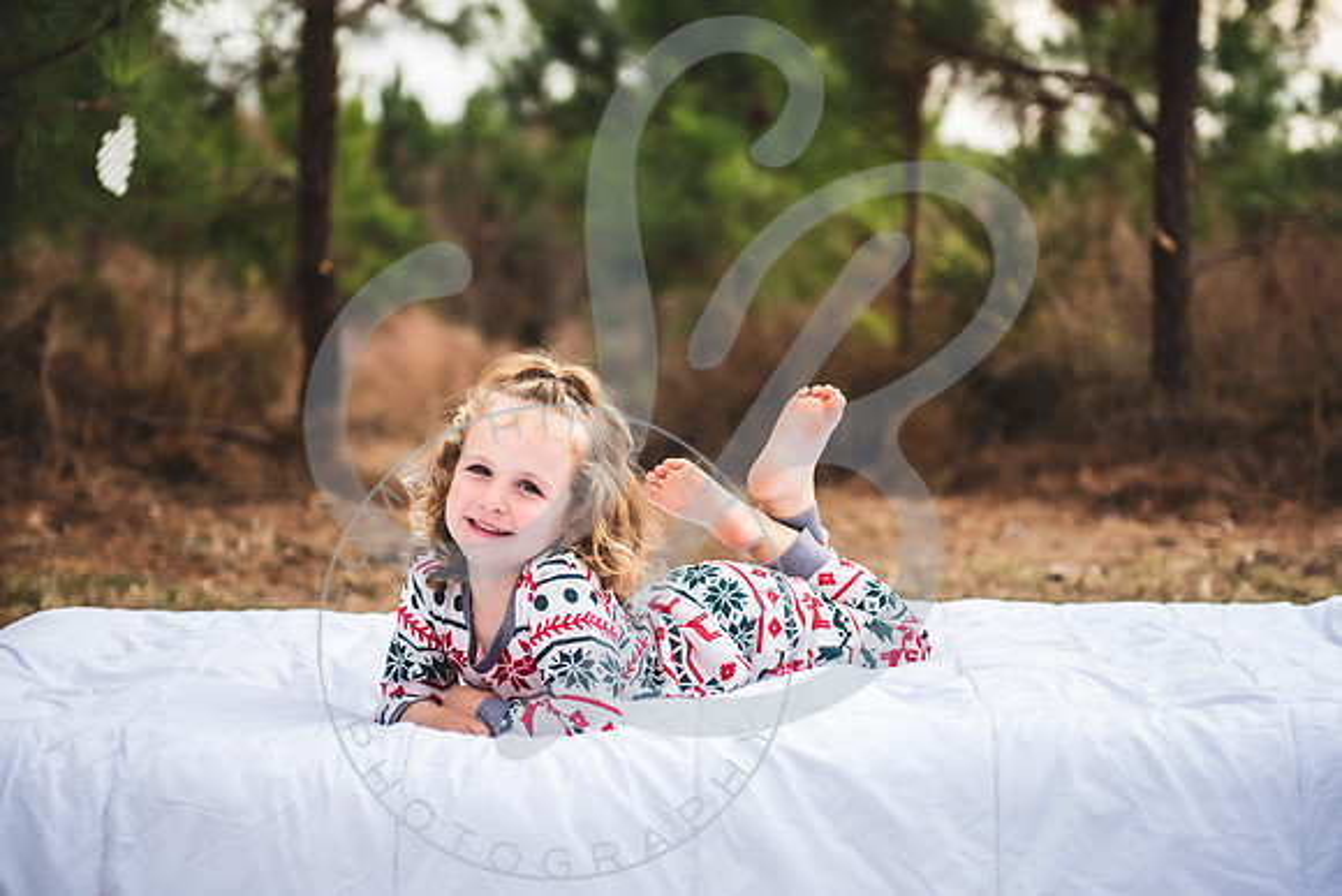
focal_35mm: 73
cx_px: 687
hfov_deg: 27.7
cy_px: 448
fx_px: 2719
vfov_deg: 18.7
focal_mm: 70
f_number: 2.8
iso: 100
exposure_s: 1/500
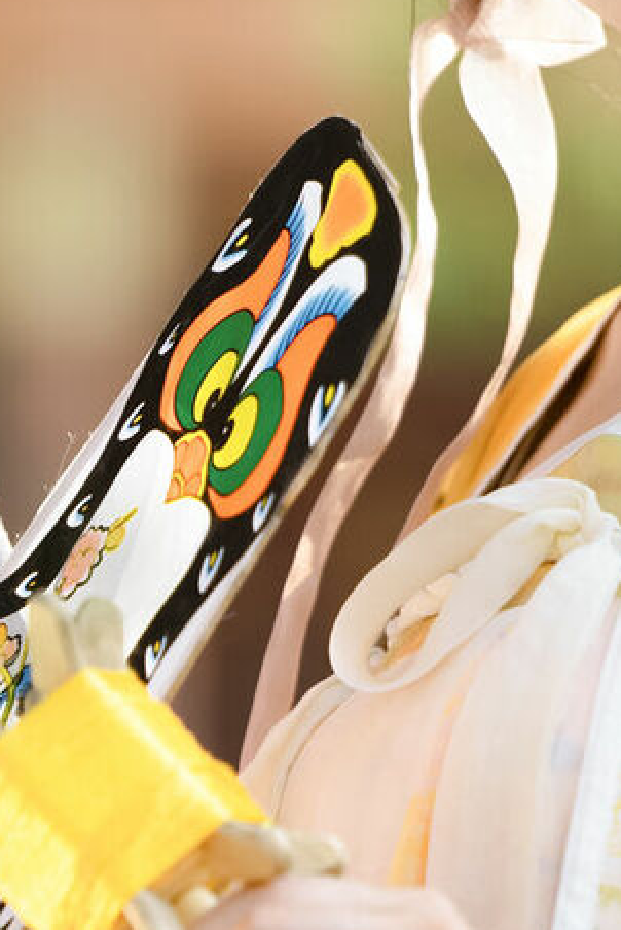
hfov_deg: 2.8
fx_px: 12684
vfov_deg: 4.2
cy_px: 240
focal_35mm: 491
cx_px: 644
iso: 100
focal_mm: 142
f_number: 2.8
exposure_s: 1/500
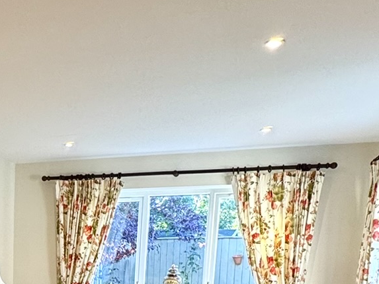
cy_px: 371
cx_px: -3
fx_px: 548
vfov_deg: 25.1
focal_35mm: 50
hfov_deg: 34.6
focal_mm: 2.22
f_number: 2.2
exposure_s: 1/100
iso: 125
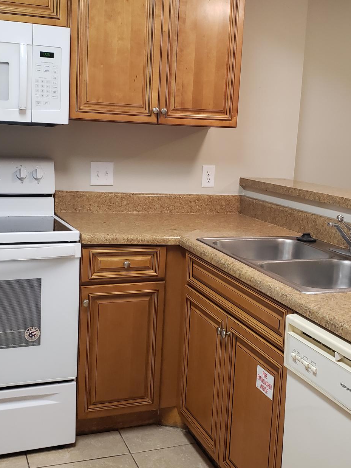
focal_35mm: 42
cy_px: 214
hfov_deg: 34.3
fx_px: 568
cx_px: 164
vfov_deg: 44.7
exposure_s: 1/60
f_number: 2.4
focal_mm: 4.3
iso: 250
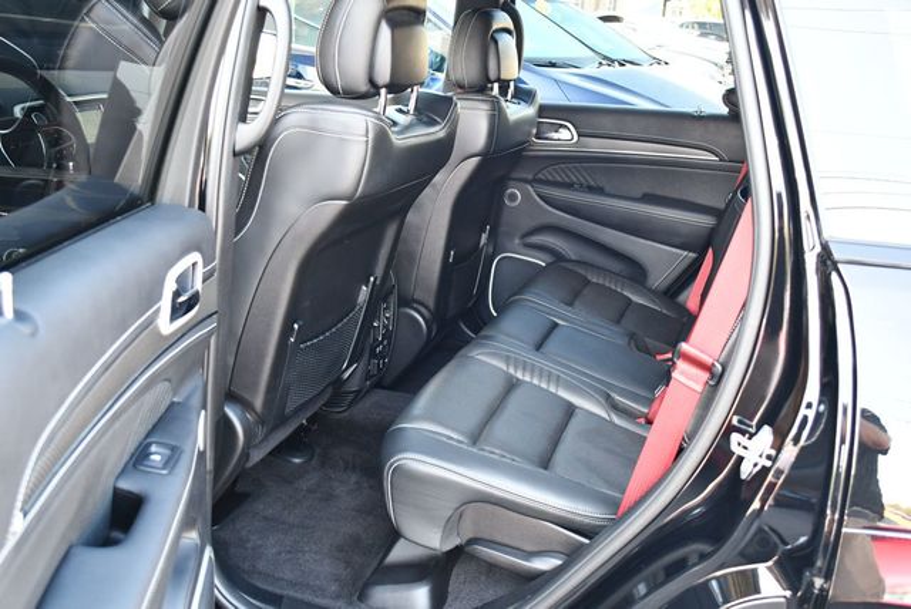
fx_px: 912
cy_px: 304
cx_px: 456
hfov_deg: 53.1
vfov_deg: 36.9
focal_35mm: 36
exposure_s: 1/125
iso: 1250
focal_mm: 18
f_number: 3.5
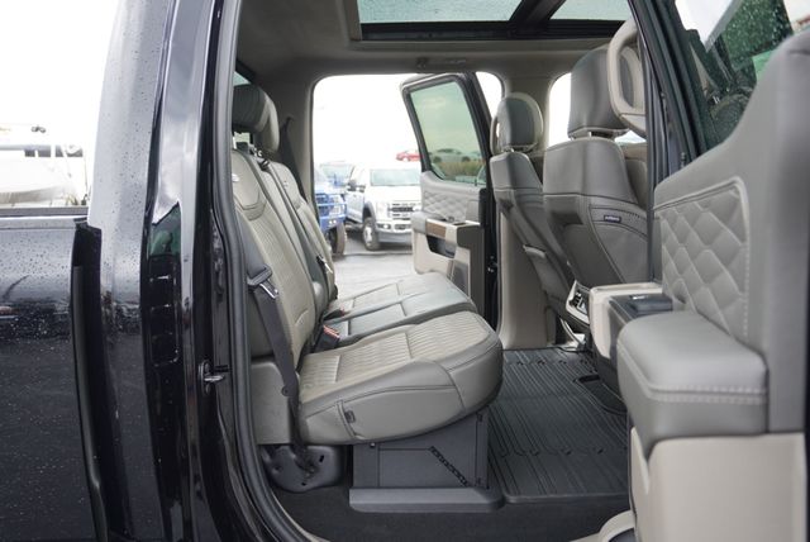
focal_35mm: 32
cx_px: 405
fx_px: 709
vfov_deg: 41.8
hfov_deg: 59.4
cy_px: 271
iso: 125
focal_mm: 21
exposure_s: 1/60
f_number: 4
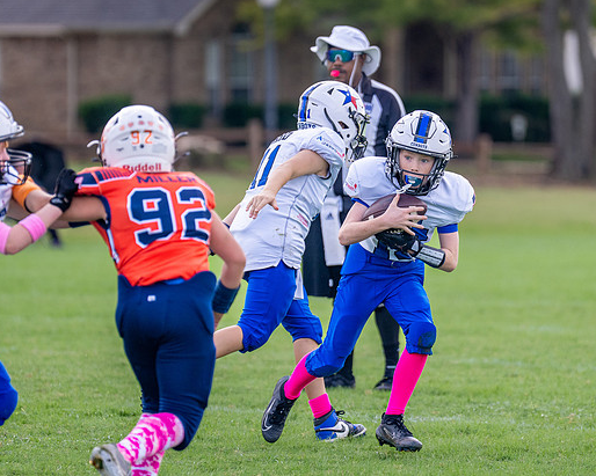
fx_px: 6525
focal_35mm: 370
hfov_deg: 5.2
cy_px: 198
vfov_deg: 4.2
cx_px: 356
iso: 400
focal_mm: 200
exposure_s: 1/2500
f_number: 2.8
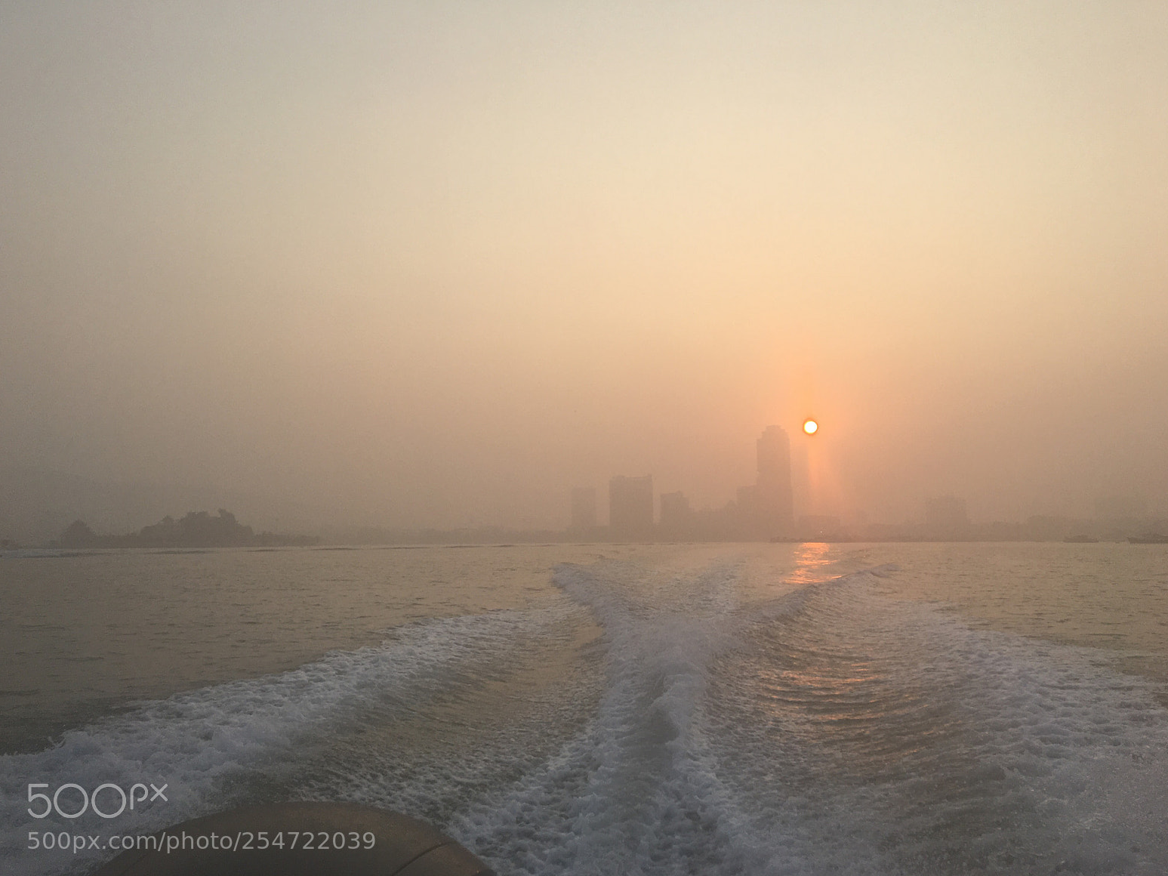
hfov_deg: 60.0
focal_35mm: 30
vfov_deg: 46.8
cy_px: 447
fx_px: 1012
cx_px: 584
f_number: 2.2
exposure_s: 1/927
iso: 25
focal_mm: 4.15
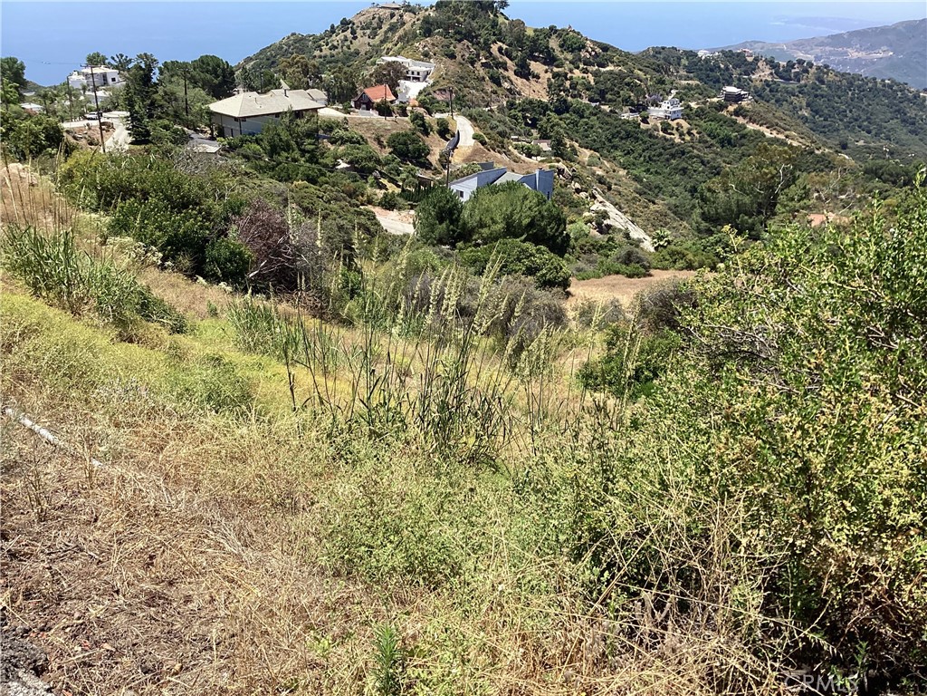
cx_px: 464
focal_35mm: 31
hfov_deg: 58.4
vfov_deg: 45.4
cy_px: 348
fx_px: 830
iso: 25
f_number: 2.4
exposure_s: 1/849
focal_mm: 3.3
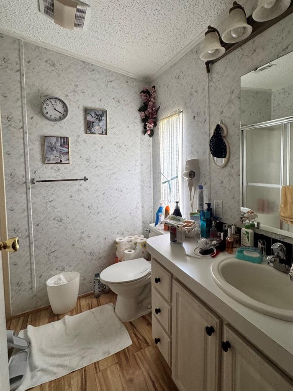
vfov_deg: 87.5
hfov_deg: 71.4
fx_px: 203
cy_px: 179
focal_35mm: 18
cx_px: 162
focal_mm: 2.22
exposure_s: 1/60
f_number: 2.2
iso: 250
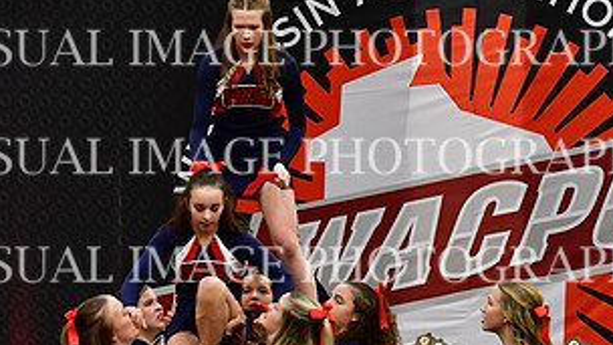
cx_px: 287
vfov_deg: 4.7
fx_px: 4194
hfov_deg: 8.4
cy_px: 319
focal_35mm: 258
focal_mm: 86
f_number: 4
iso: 4000
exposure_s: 1/500
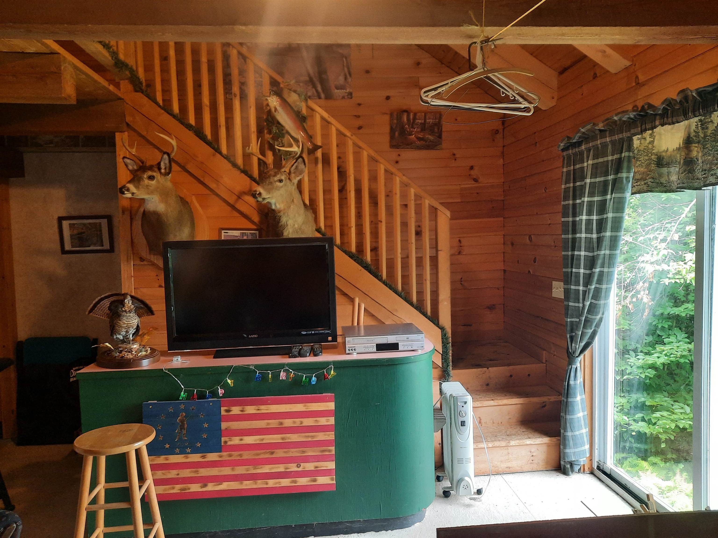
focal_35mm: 25
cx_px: 359
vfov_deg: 54.9
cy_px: 269
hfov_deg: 69.4
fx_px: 519
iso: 320
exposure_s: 1/60
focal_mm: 4.6
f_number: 2
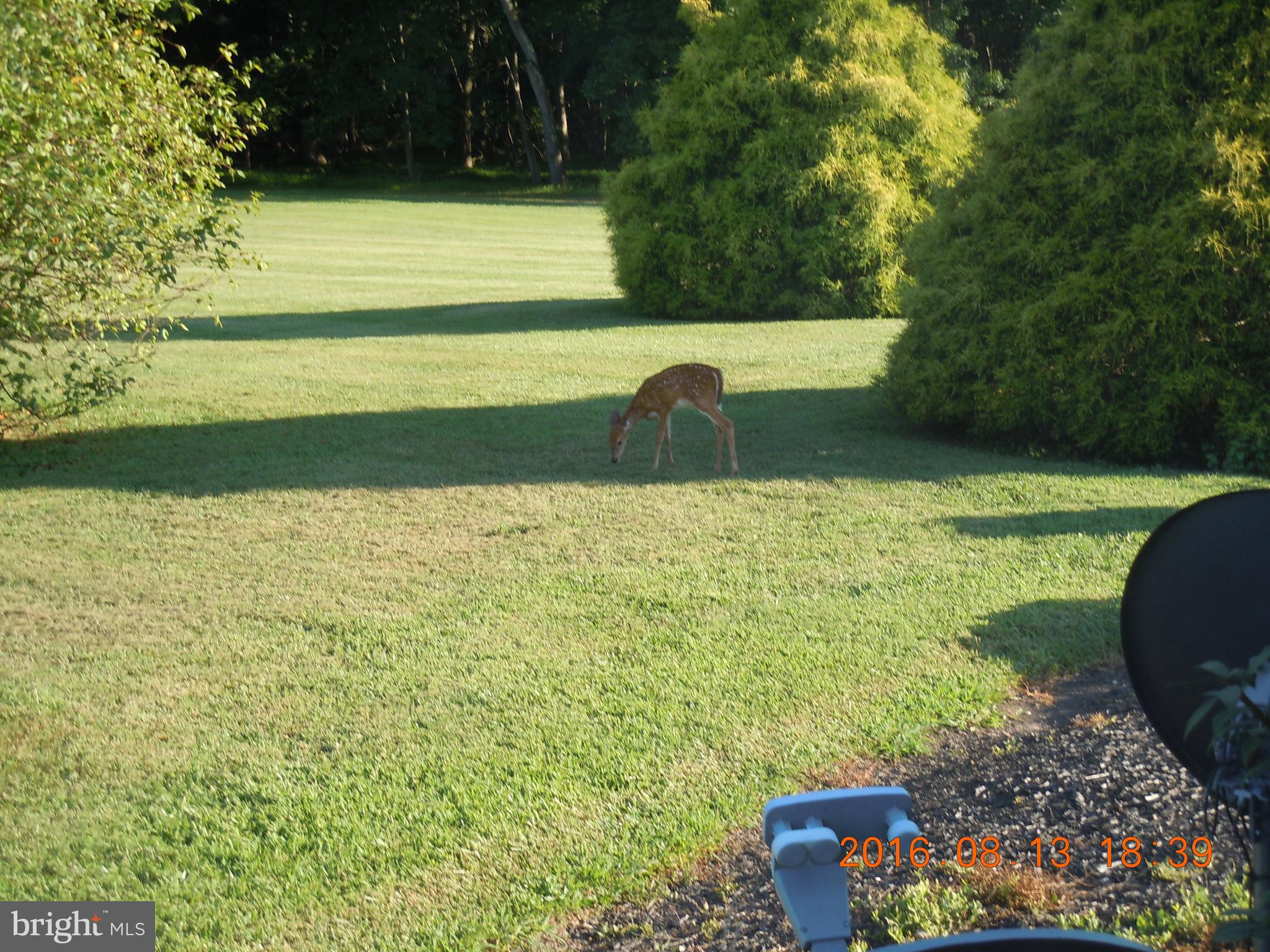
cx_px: 635
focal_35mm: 59
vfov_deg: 24.8
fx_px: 2165
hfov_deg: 32.7
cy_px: 476
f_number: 4
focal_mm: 10.6
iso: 100
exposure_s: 1/125
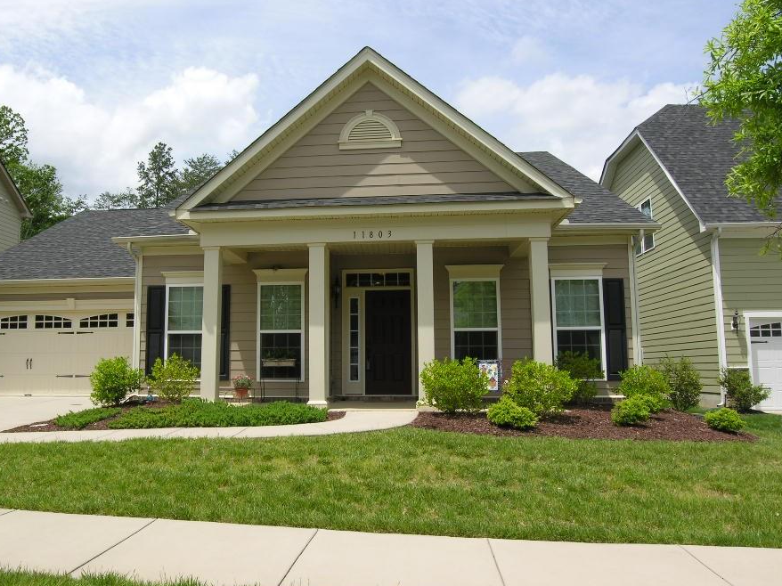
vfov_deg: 49.7
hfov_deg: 63.1
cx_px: 332
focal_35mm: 28
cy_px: 294
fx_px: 632
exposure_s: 1/217
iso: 50
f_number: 6.4
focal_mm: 6.1
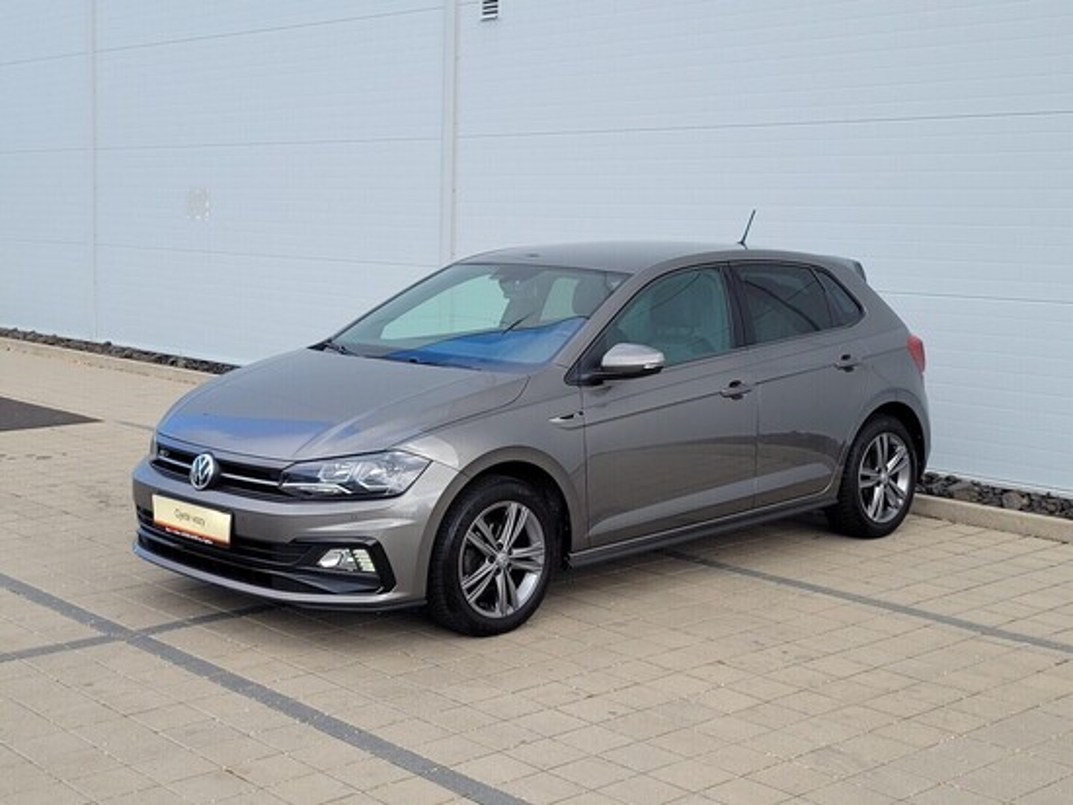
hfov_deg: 67.3
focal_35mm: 26
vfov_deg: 53.1
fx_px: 806
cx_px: 536
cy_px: 402
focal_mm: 5.4
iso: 40
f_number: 1.8
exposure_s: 1/900
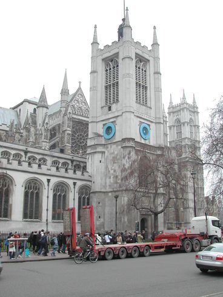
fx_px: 326
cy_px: 148
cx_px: 112
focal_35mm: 38
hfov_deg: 37.8
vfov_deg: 49.0
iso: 100
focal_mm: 8
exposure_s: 1/198
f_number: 2.8
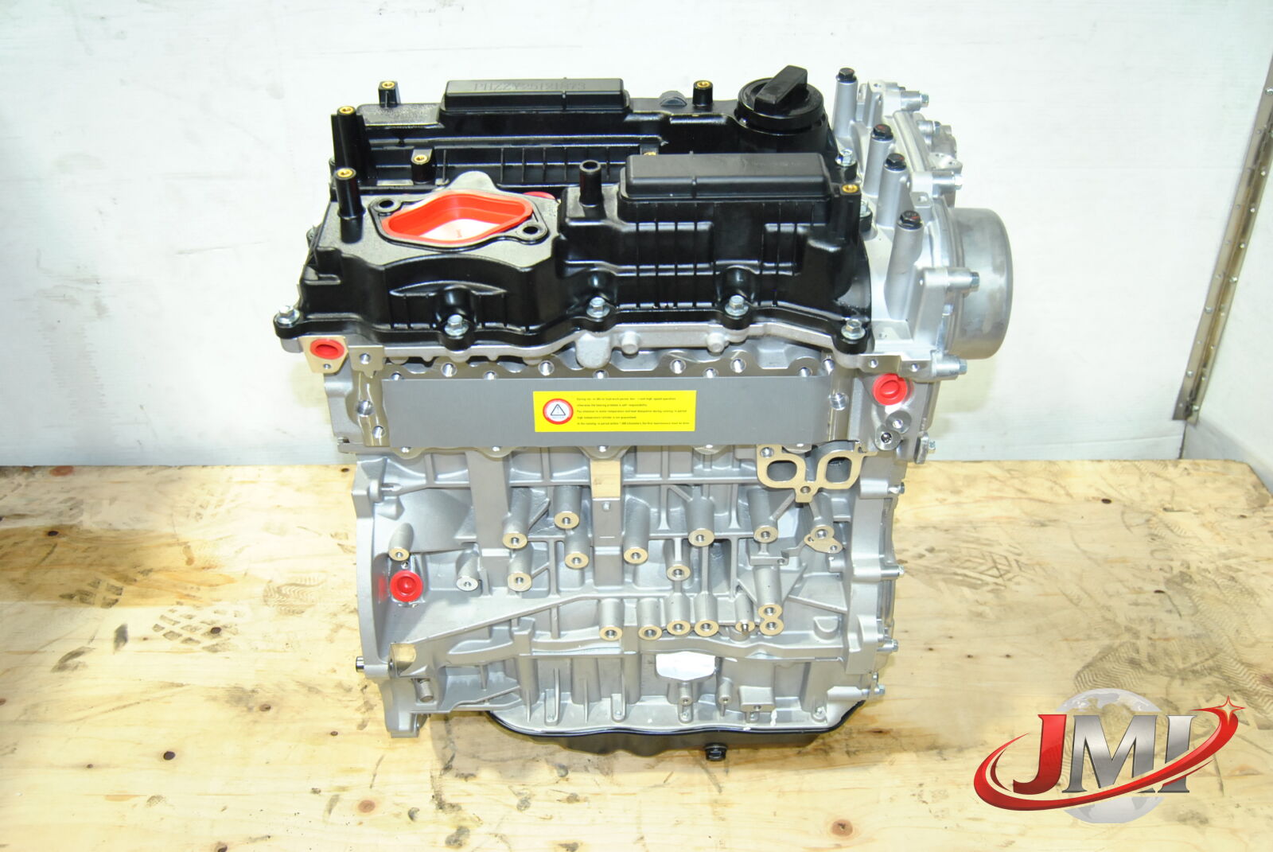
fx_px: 1221
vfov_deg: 38.5
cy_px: 426
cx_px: 636
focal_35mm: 34
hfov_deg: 55.1
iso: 800
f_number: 5
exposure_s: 1/100
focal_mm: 23
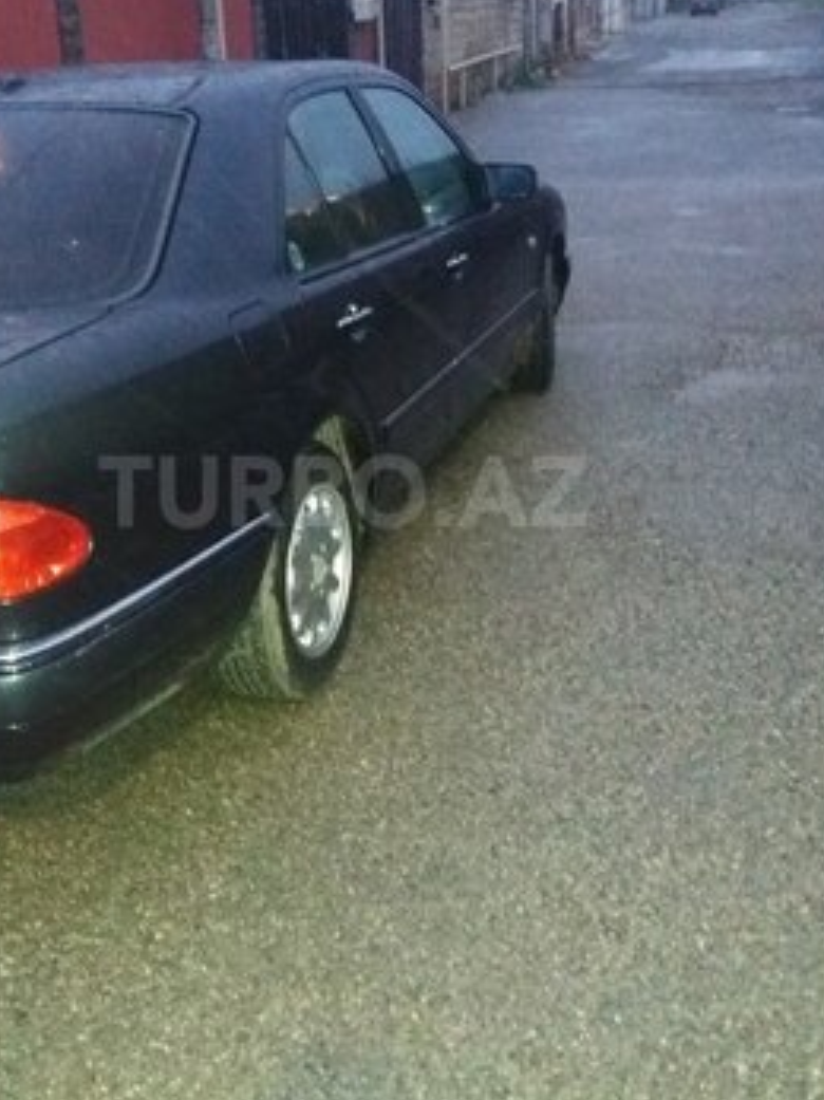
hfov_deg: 35.8
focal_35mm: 40
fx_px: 1270
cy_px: 491
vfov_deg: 46.7
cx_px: 342
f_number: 1.9
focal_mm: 3.7
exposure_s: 1/15
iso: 1250
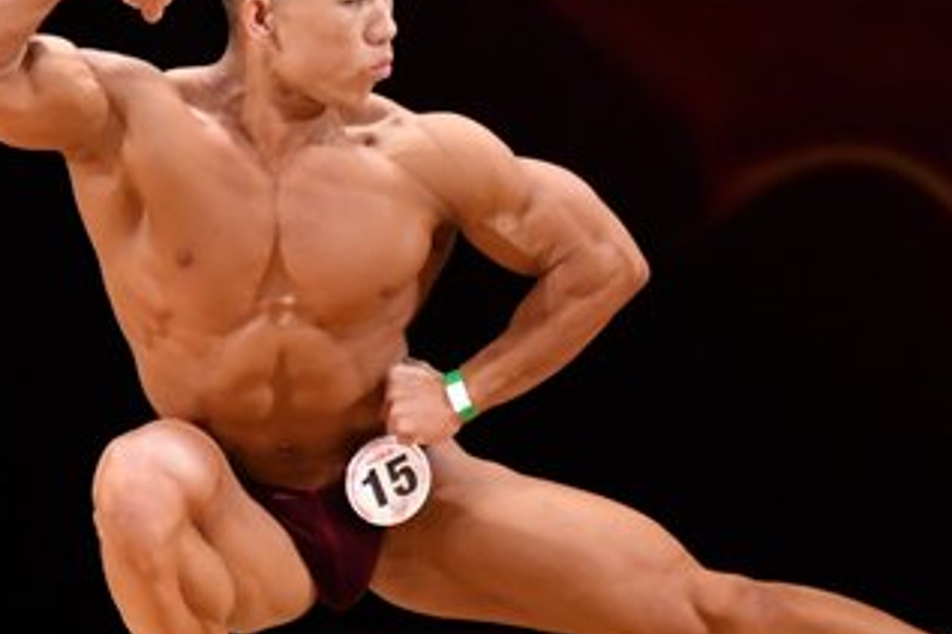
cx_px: 404
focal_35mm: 734
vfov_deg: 1.9
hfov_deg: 2.8
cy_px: 249
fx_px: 19399
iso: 4000
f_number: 5.6
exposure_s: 1/400
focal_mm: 200
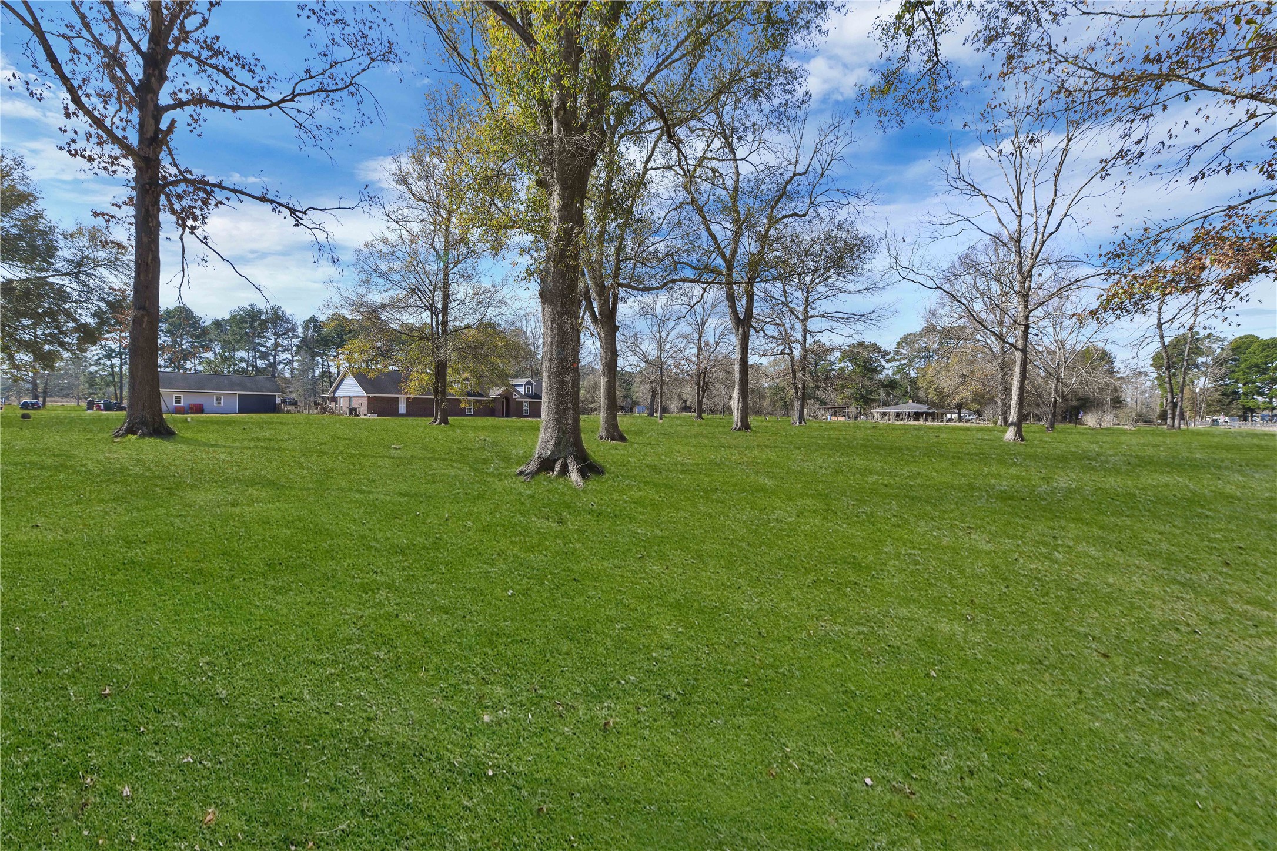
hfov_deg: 104.3
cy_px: 426
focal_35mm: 14
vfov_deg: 81.2
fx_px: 497
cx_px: 638
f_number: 8
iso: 100
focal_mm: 14
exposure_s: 1/200
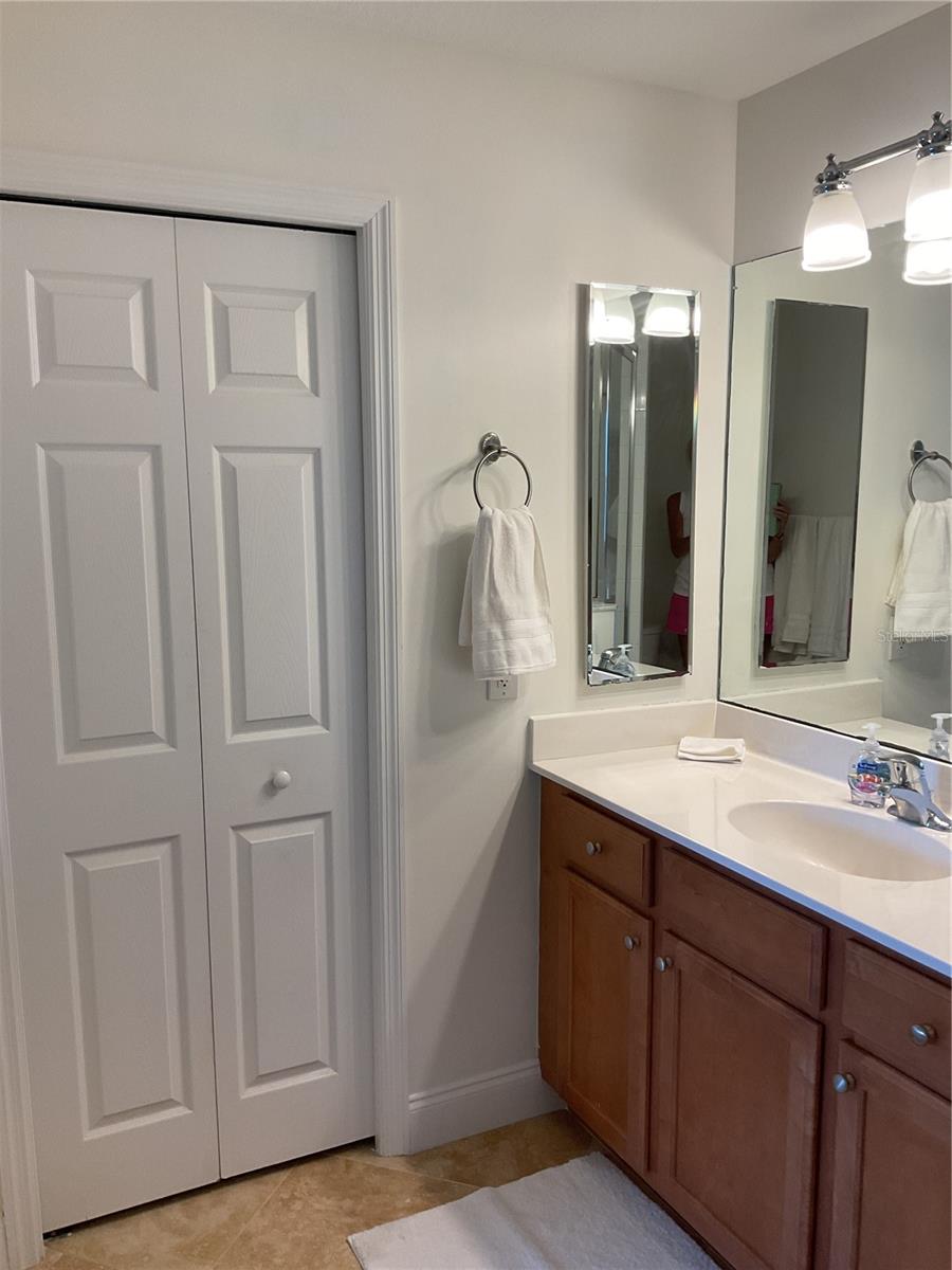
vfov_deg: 61.7
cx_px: 476
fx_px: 1063
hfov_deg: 48.2
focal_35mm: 29
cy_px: 635
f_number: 1.8
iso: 64
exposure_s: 1/120
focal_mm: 3
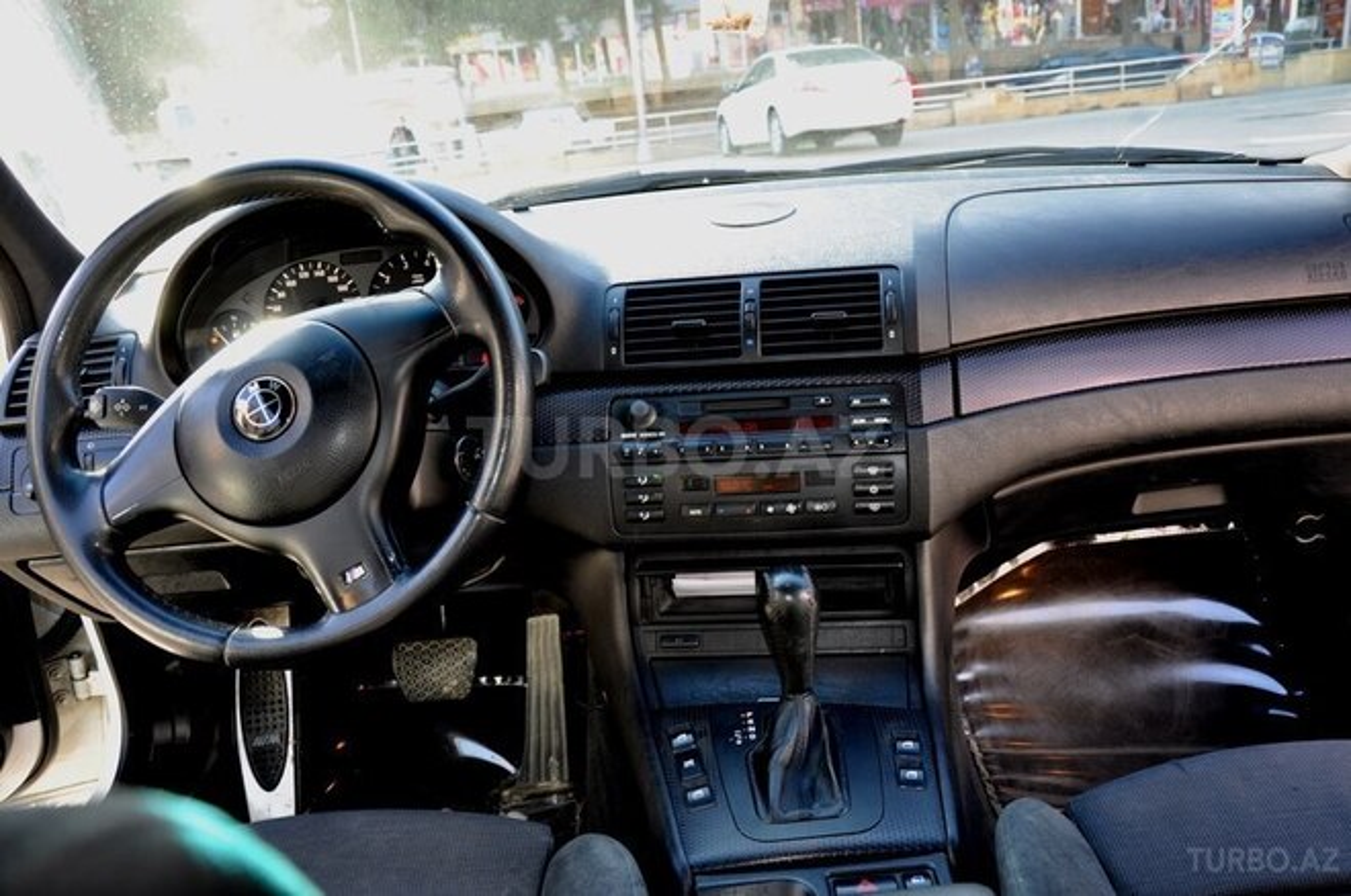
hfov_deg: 59.6
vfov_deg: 41.6
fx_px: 1180
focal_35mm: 32
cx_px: 676
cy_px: 448
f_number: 5.6
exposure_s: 1/25
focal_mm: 21
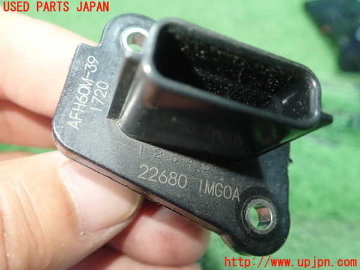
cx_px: 180
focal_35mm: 30
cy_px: 135
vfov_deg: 46.8
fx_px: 312
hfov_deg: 60.0
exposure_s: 1/125
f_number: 2.3
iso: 800
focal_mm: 5.5
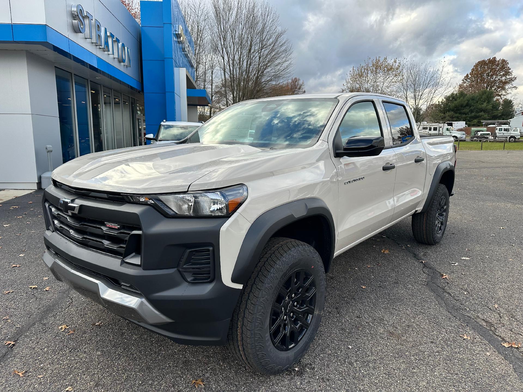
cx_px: 262
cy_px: 196
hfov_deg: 71.6
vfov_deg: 56.8
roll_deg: +1.3
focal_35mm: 24
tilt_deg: -10.1
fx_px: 363
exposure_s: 1/943
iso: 80
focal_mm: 6.86
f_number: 1.78
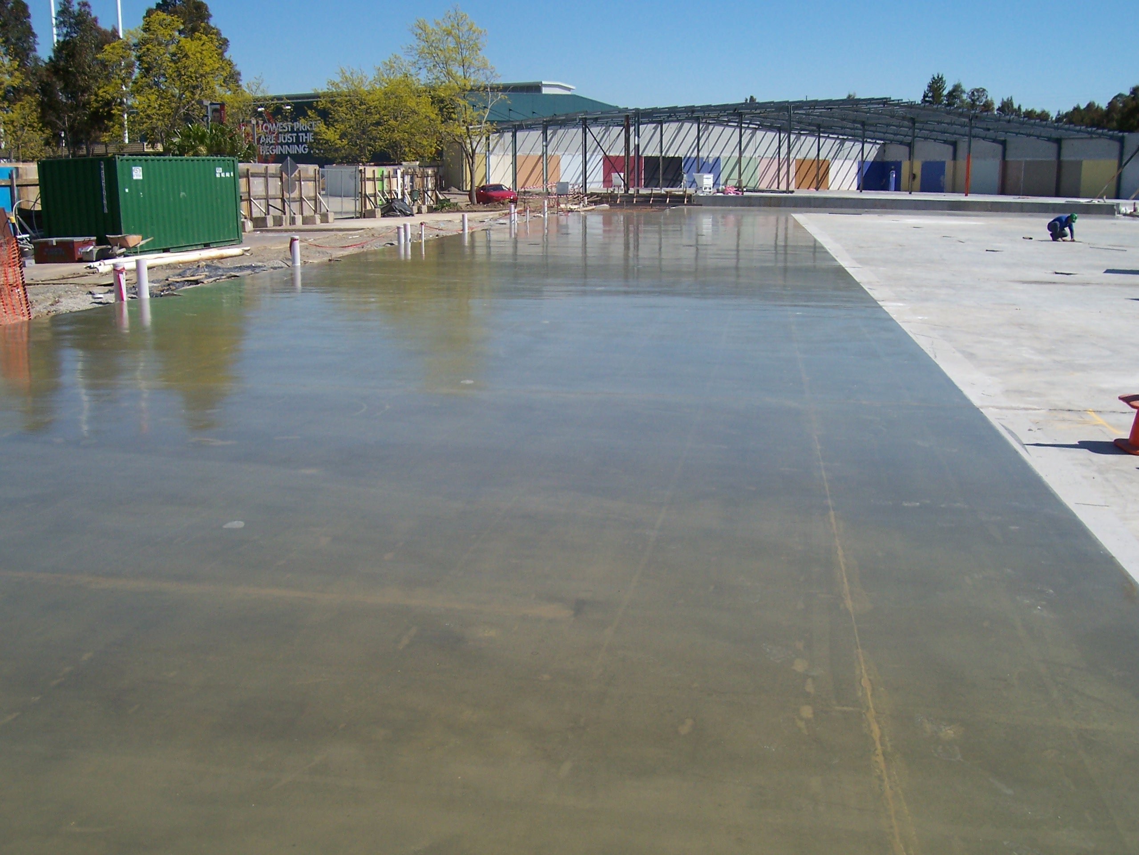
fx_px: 1119
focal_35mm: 34
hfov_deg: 54.0
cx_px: 570
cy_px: 428
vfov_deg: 41.8
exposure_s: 1/750
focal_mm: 5.6
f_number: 5.6
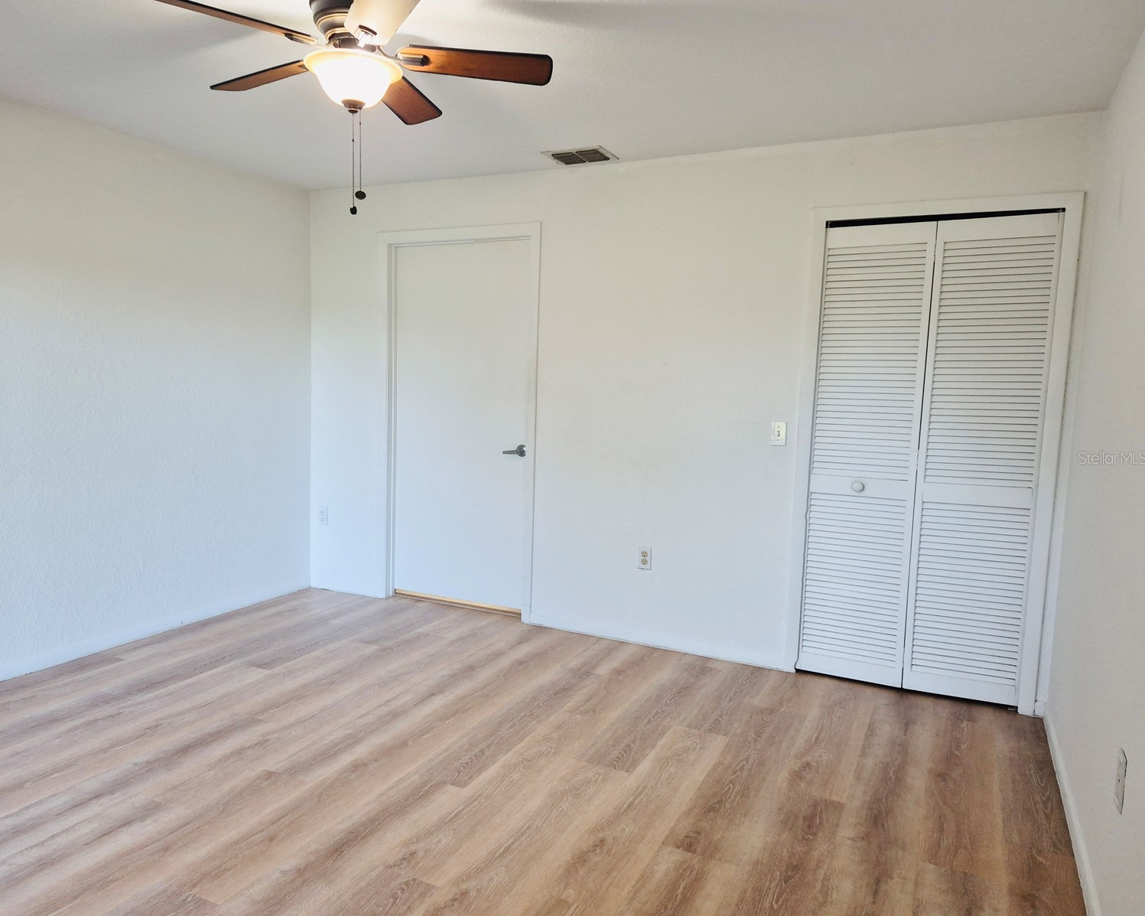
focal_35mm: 24
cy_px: 458
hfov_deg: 70.2
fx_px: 813
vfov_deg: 58.8
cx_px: 538
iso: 250
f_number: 1.8
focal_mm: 5.4
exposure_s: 1/120
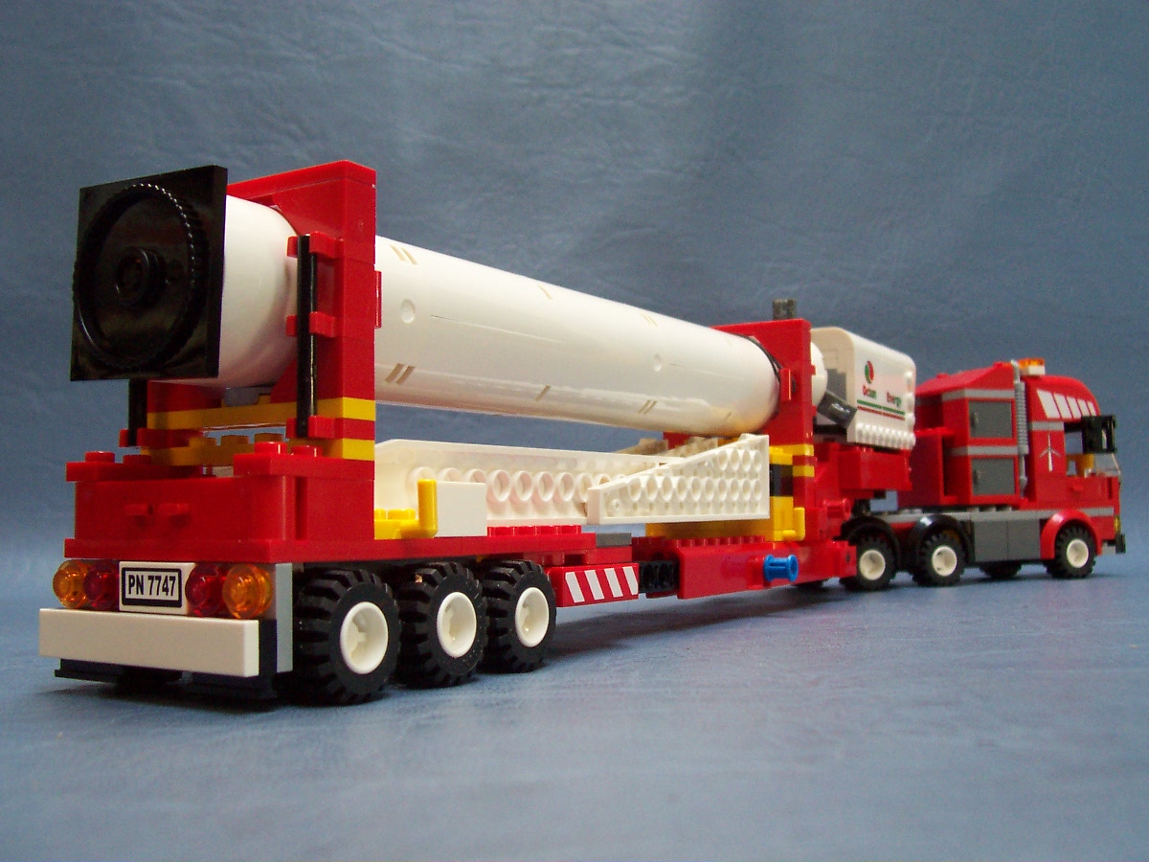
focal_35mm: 37
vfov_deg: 38.7
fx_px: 1228
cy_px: 431
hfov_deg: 50.1
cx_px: 574
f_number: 2.8
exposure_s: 1/20
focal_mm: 5.6
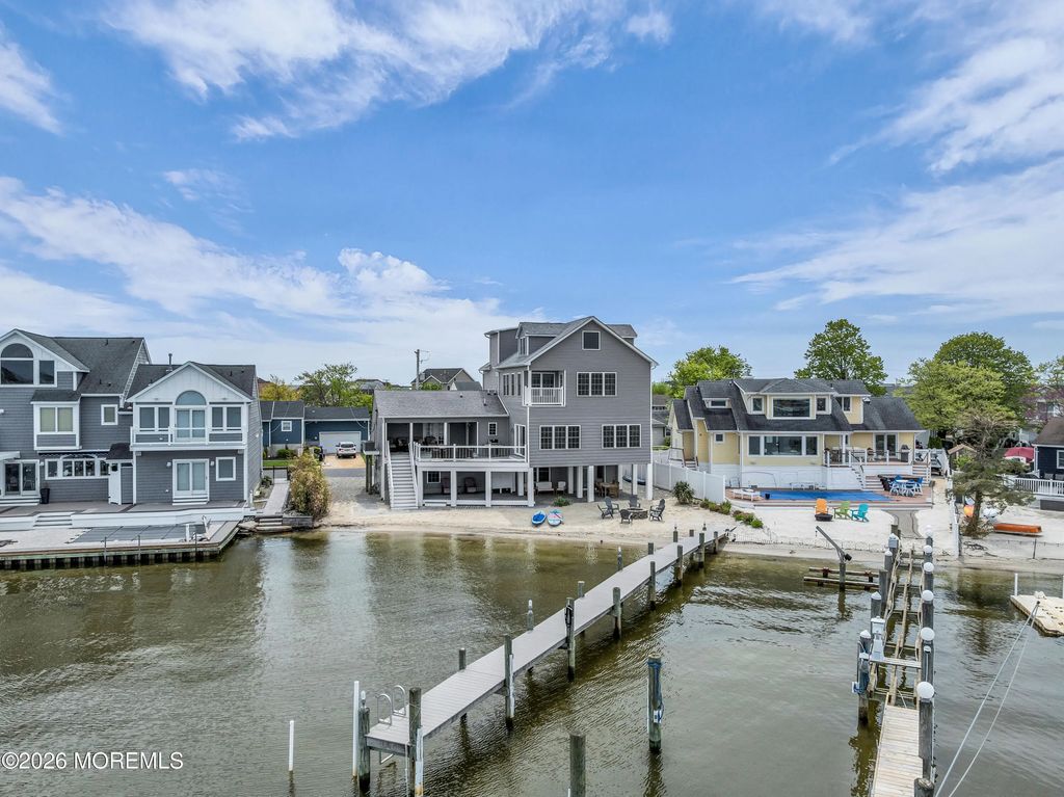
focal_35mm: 24
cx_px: 532
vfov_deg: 56.8
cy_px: 398
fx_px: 737
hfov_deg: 71.6
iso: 120
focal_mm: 12.29
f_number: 2.8
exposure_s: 1/3200
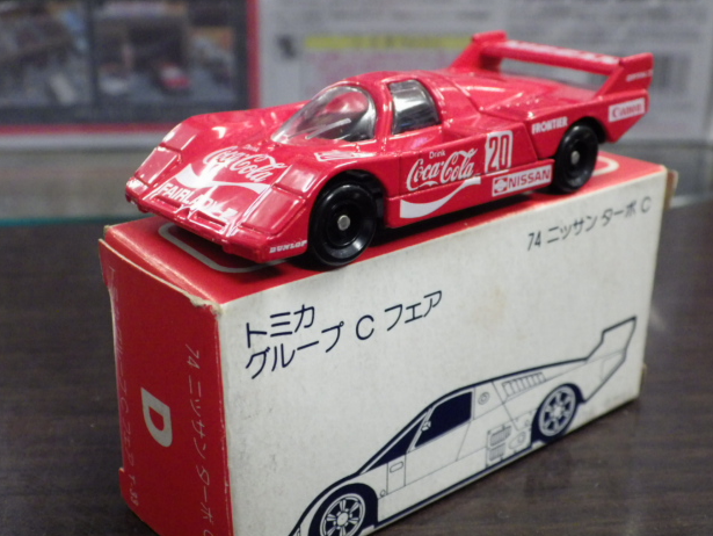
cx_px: 349
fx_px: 1072
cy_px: 271
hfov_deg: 36.8
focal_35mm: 52
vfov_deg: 28.1
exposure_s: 1/30
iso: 800
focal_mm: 9
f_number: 3.8
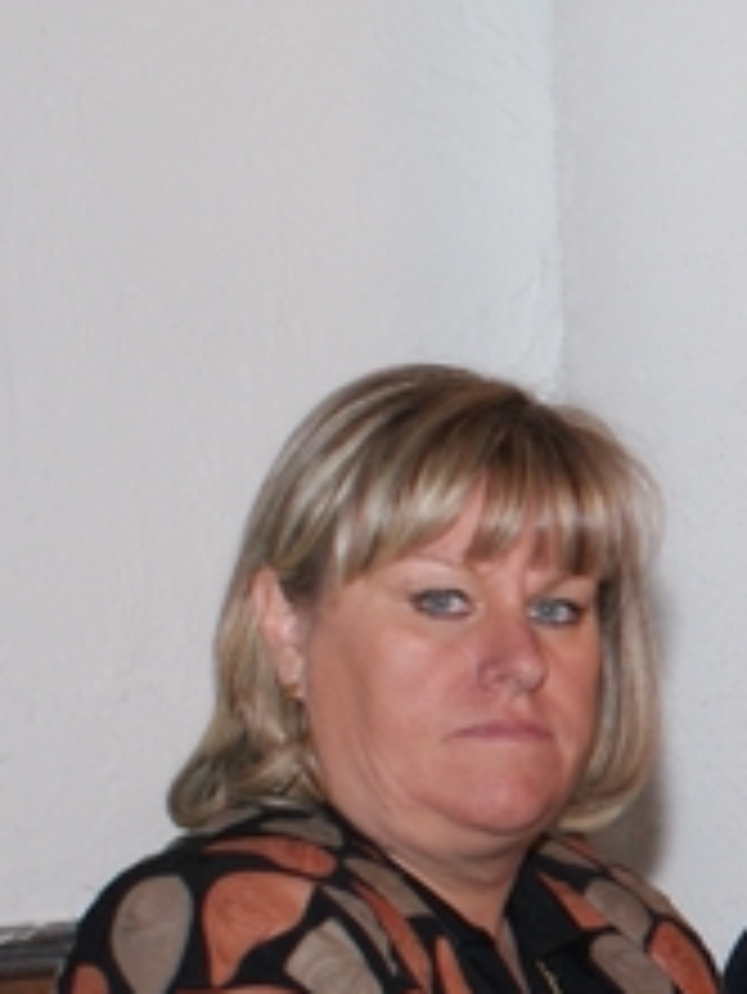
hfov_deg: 8.9
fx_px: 4513
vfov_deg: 12.5
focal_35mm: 157
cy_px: 801
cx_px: 1508
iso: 400
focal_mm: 30
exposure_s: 1/60
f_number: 5
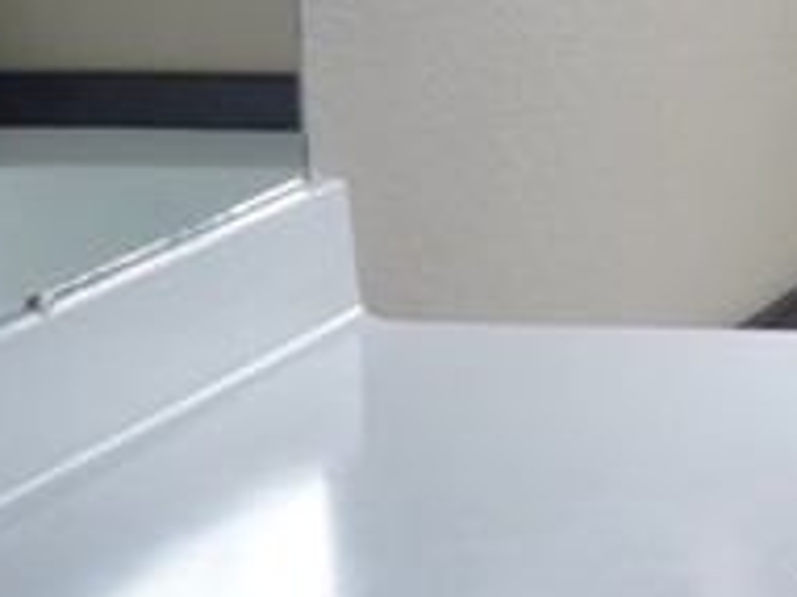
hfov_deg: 11.0
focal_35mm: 153
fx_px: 3520
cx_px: 1886
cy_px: -326
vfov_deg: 9.4
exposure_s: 1/250
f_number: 3.5
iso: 800
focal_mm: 28
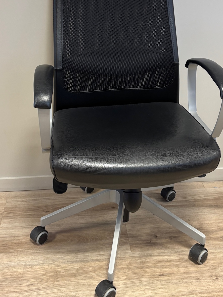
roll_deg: -0.4
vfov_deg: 41.3
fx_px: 387
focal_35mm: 45
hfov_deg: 32.2
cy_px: 90
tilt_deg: -18.4
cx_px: 113
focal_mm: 5.96
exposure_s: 1/50
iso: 200
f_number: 1.6
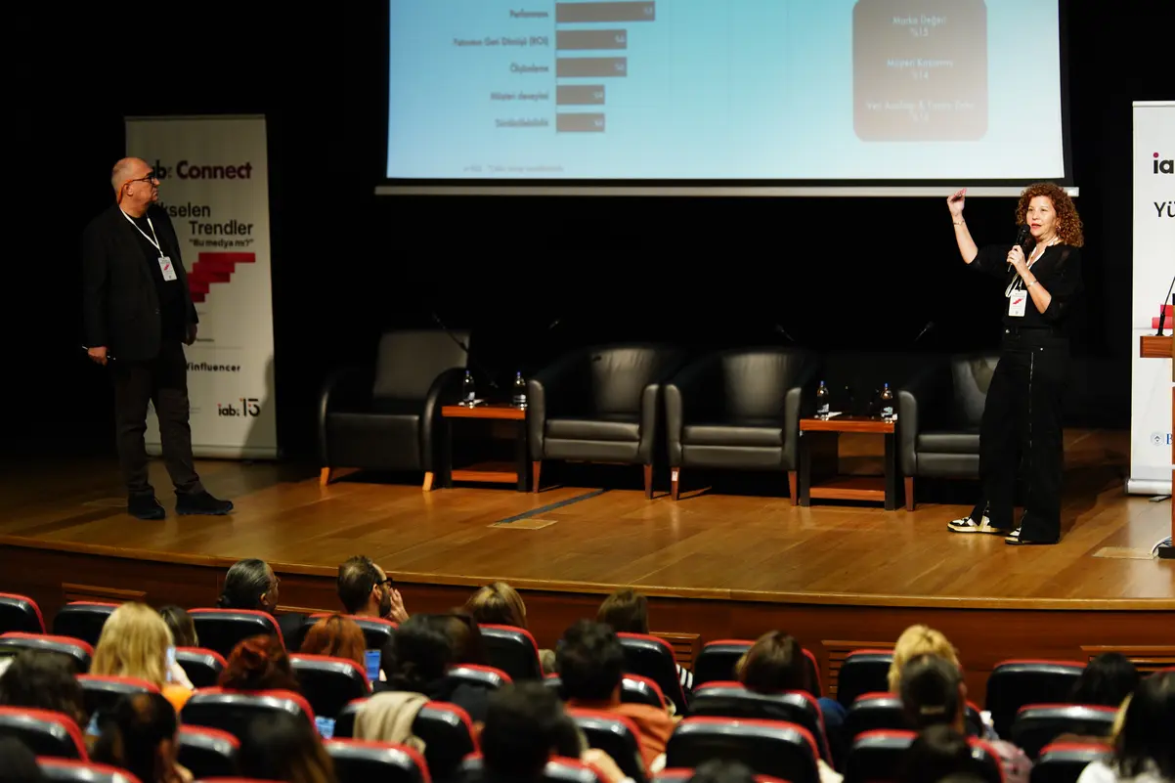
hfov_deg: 23.9
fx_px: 2774
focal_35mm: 85
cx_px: 588
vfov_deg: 16.1
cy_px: 392
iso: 1600
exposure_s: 1/400
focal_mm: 85
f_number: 1.4
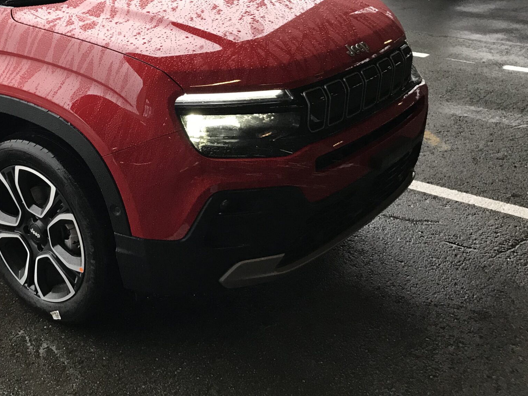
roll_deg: -0.1
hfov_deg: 39.1
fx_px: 717
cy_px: 125
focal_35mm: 47
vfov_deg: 30.6
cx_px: 118
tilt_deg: -19.5
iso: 40
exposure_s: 1/31
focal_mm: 3.99
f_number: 1.8
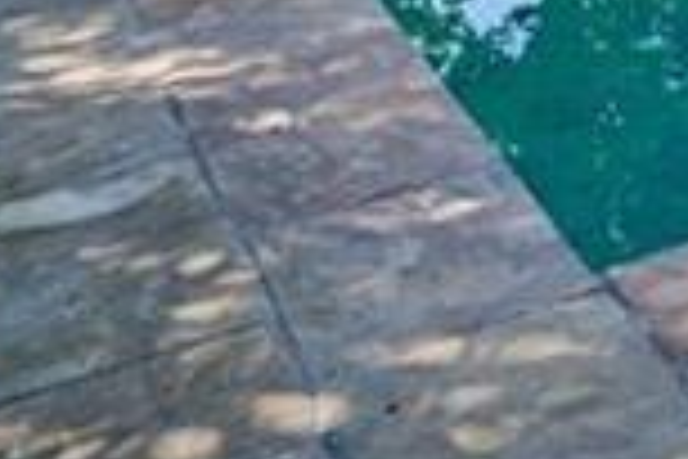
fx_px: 2045
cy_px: -776
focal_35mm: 107
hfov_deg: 13.2
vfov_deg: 10.3
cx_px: 1740
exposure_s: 1/40
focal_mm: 16
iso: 400
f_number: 14
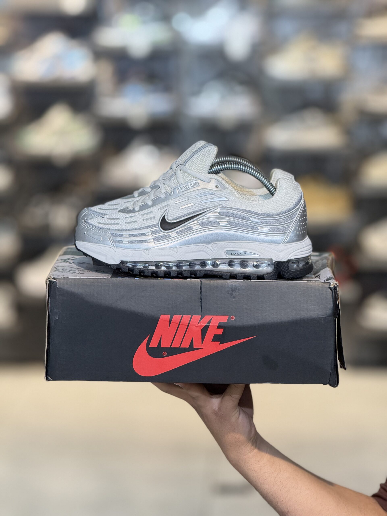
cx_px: 194
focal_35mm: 120
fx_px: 1789
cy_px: 258
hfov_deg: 12.3
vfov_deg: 16.4
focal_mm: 15.66
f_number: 2.8
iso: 160
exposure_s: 1/100
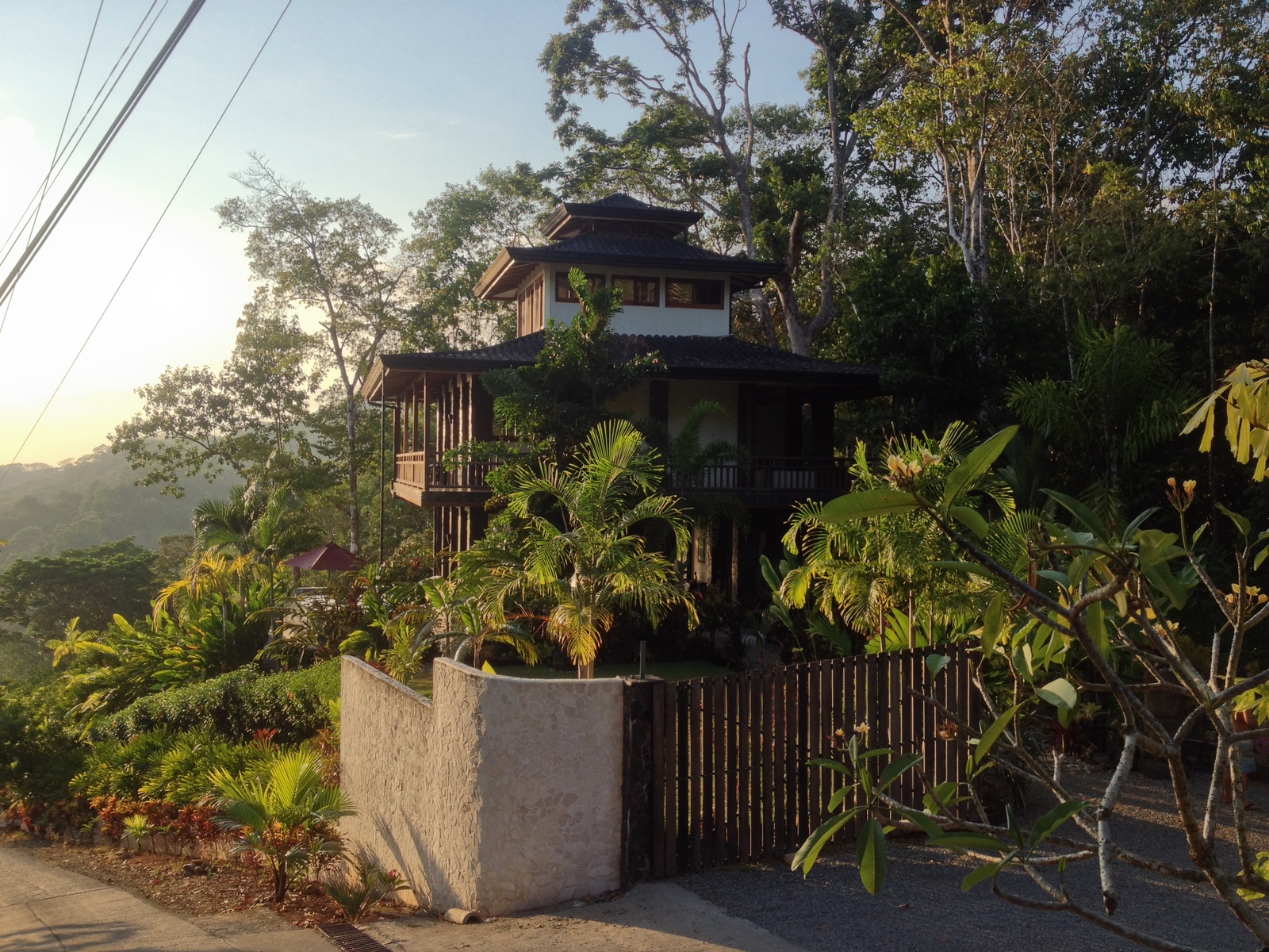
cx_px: 634
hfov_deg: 52.6
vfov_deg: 40.7
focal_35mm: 35
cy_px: 476
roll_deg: +0.2
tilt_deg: -2.8
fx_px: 1283
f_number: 2.4
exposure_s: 1/409
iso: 50
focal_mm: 4.28
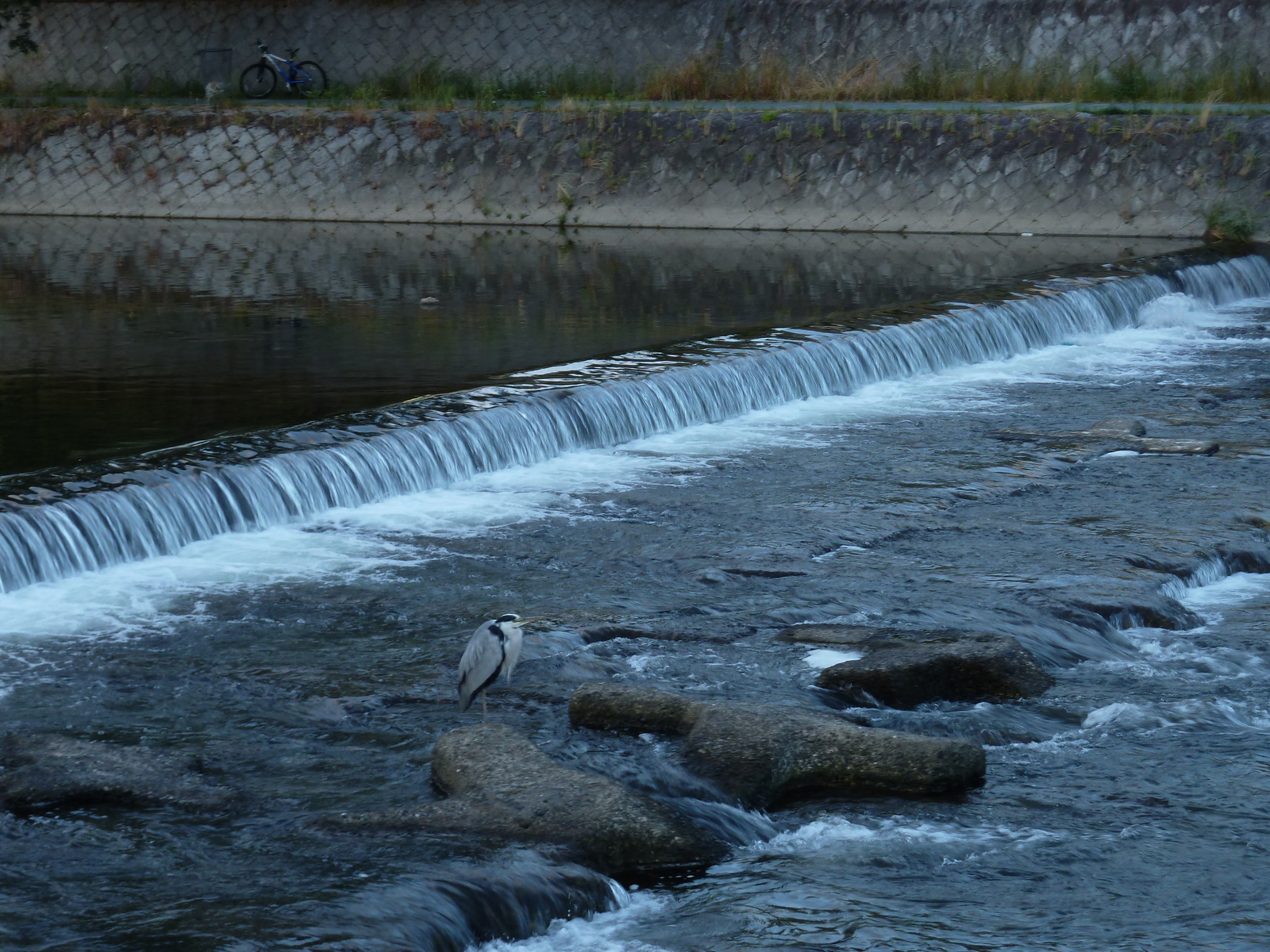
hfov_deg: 21.8
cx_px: 635
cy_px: 476
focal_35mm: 90
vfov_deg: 16.4
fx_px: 3302
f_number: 4.3
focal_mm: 14.7
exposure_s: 1/25
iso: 80
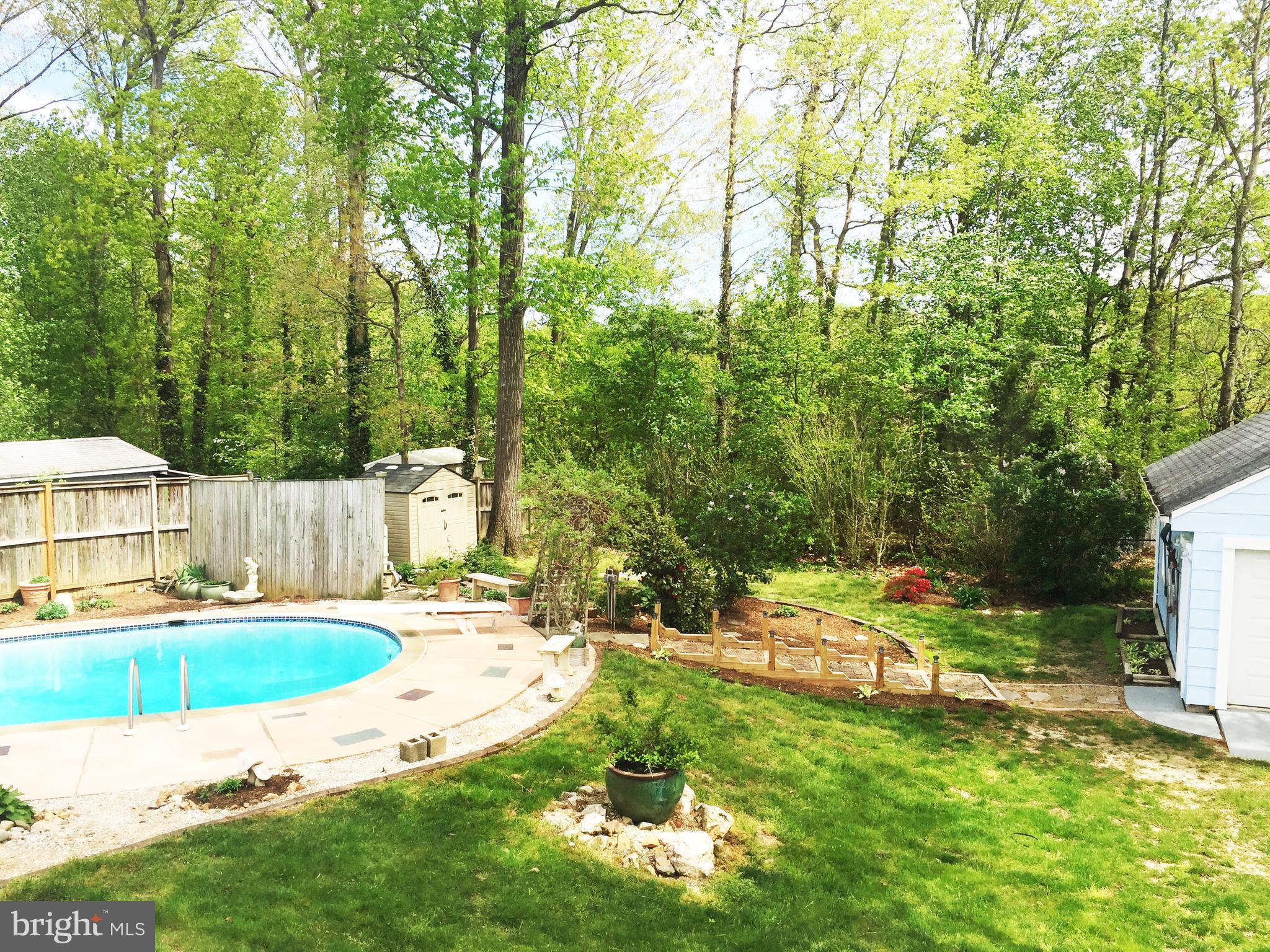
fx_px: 1064
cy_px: 476
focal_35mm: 29
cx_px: 635
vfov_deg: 48.2
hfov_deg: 61.7
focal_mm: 4.15
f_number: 2.2
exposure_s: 1/860
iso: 32
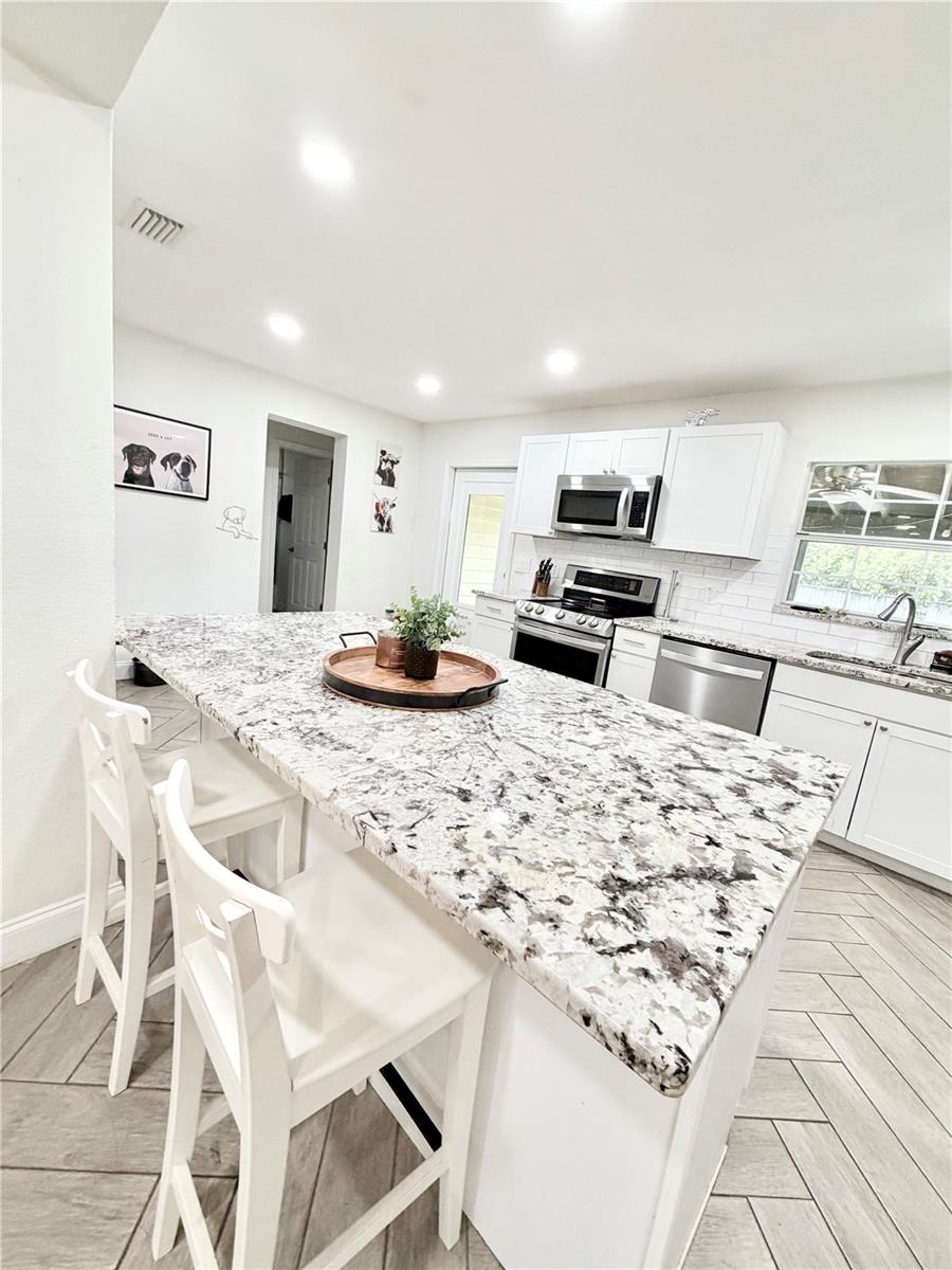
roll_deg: -7.3
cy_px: 635
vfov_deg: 102.1
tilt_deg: -10.5
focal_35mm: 14
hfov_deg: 85.7
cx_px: 476
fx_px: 513
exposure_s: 1/120
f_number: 2.2
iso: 250
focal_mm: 2.22
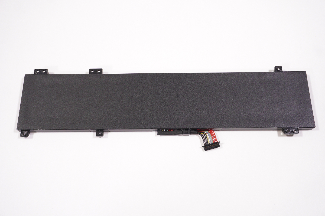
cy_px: 108
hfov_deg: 53.2
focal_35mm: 36
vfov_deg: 36.8
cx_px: 162
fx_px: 325
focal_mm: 24
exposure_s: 1/200
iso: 1000
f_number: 5.6
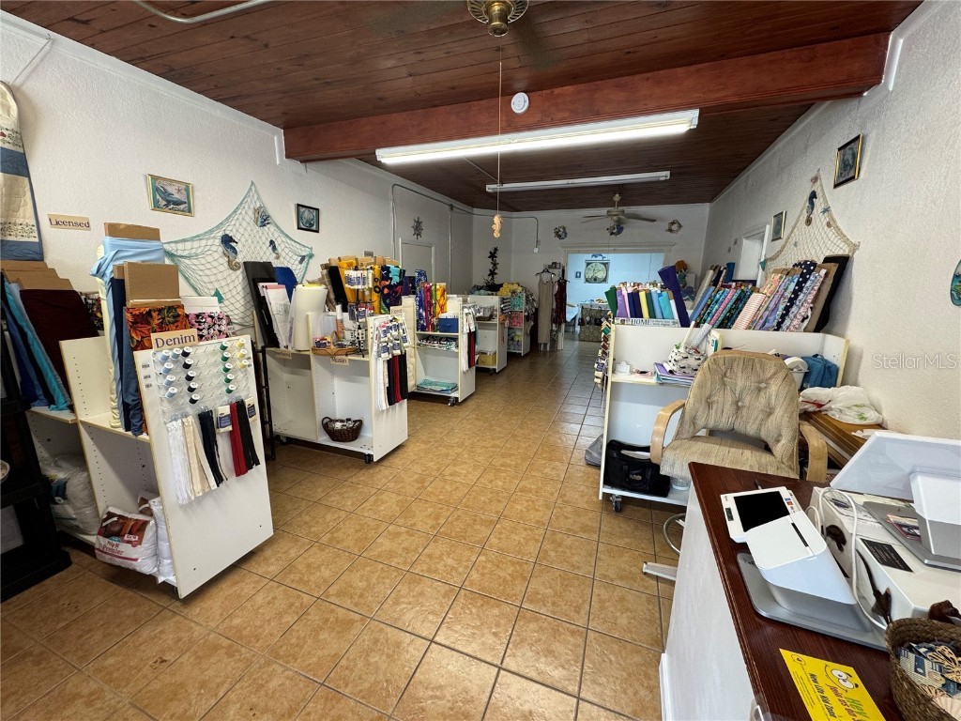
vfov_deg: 85.7
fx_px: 389
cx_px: 480
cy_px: 360
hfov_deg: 102.1
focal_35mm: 14
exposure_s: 1/64
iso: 125
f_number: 2.2
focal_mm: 2.22
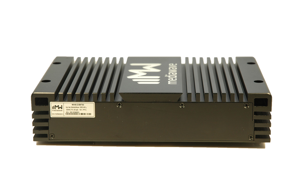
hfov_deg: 19.5
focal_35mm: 105
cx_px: 144
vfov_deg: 13.0
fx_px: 836
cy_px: 96
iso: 200
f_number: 5
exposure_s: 1/40
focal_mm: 70
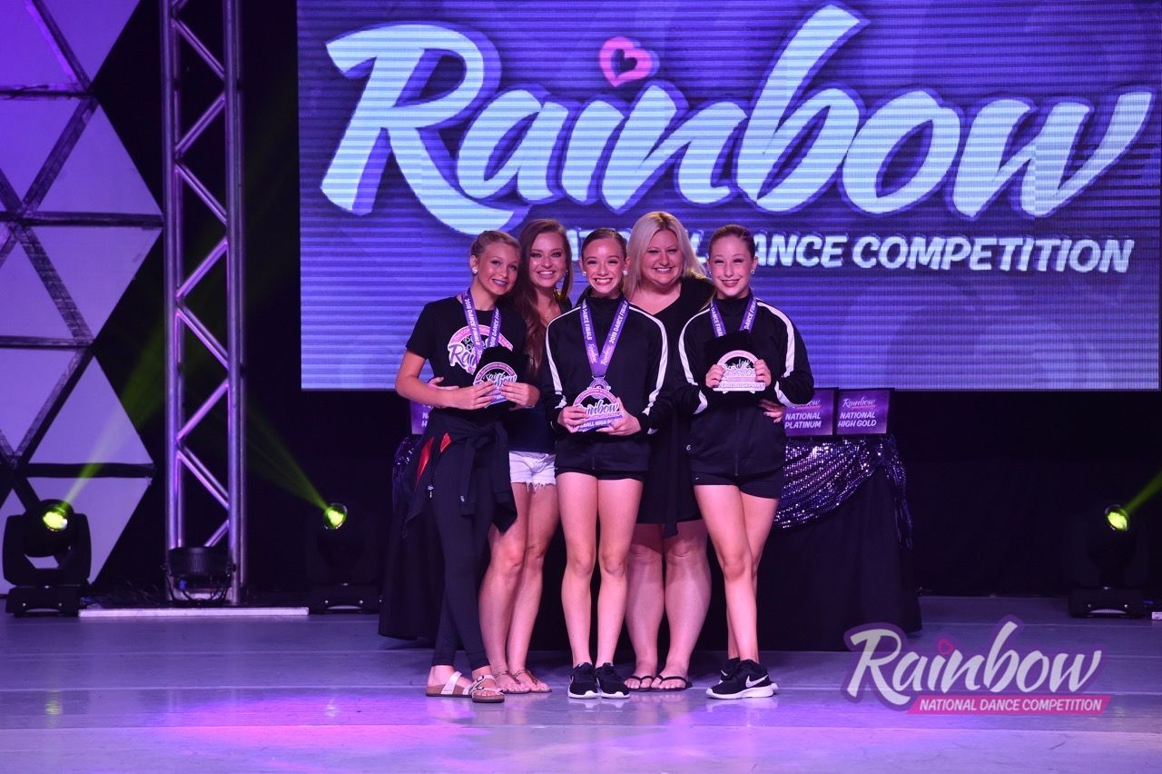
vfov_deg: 6.9
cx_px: 581
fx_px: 6452
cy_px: 387
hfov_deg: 10.3
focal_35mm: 200
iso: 2500
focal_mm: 200
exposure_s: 1/1000
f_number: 6.3
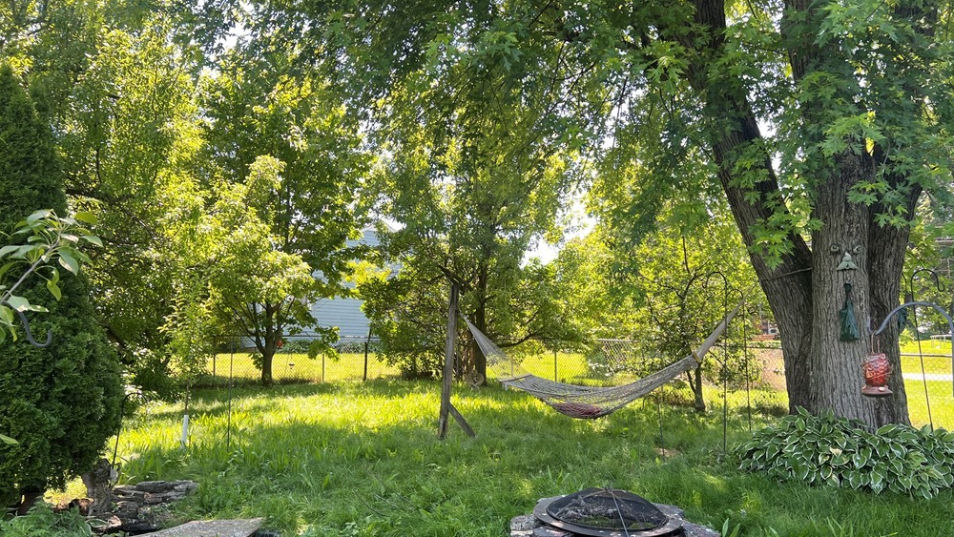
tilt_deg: +2.1
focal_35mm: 29
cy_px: 335
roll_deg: +0.2
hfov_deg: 66.1
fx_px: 734
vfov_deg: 39.9
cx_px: 475
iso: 40
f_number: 1.5
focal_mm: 5.7
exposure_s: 1/229
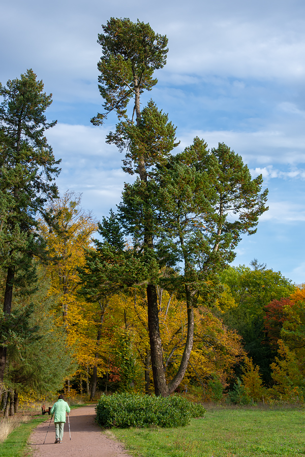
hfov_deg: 28.9
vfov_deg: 42.3
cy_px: 228
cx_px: 152
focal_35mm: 46
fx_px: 591
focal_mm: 31
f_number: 6.3
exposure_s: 1/400
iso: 200
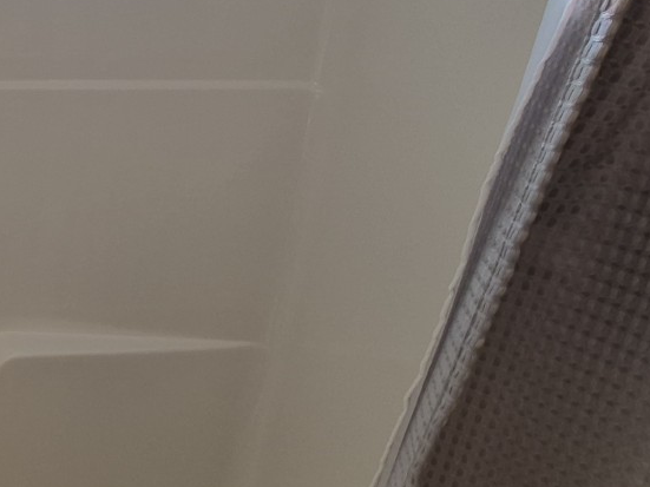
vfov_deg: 41.0
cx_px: -118
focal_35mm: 34
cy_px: 147
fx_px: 638
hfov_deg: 39.8
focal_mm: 1.74
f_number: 2.2
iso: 40
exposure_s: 1/170
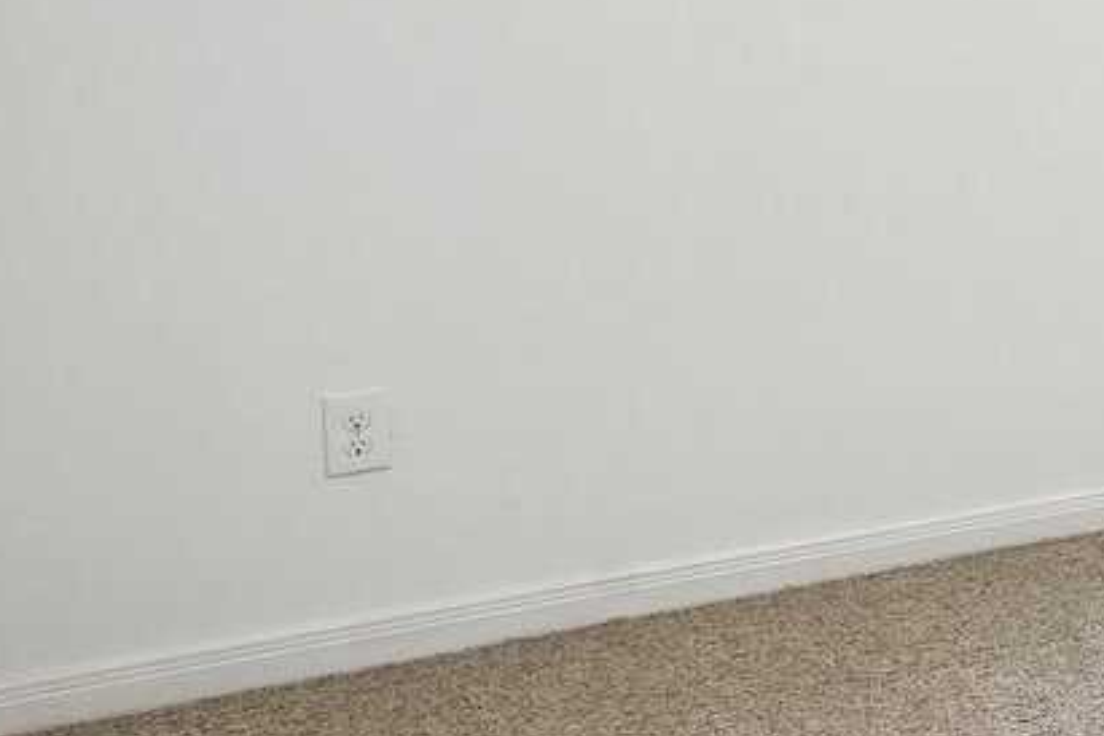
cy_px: -75
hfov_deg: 21.9
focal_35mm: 63
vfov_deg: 20.5
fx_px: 1932
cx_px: 1923
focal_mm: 16
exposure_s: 1/20
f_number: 8
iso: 400
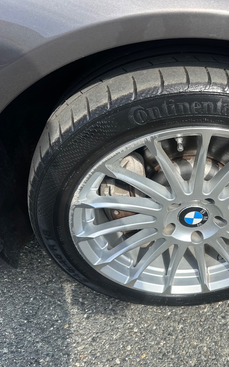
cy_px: 184
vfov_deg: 56.7
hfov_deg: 34.9
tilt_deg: -38.3
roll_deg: -1.3
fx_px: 340
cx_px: 211
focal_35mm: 34
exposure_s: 1/2155
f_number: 1.78
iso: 80
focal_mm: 6.86
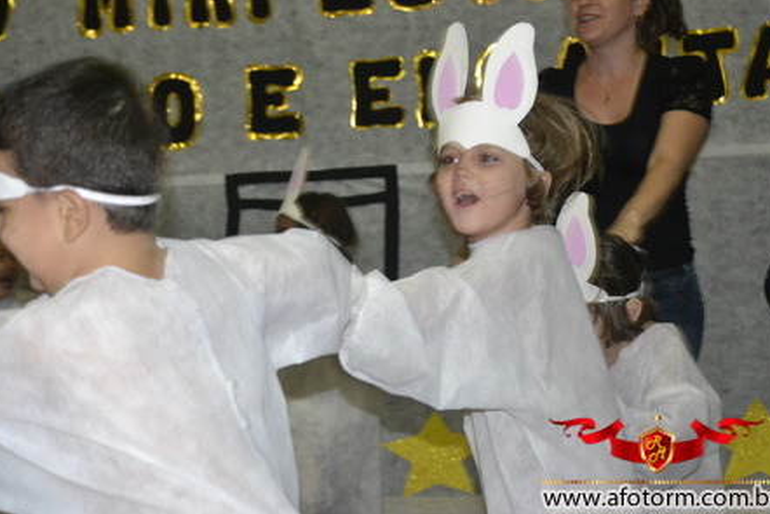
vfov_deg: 16.3
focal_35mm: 84
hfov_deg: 24.2
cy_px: 246
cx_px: 361
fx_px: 1797
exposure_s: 1/60
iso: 3200
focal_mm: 50
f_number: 4.8
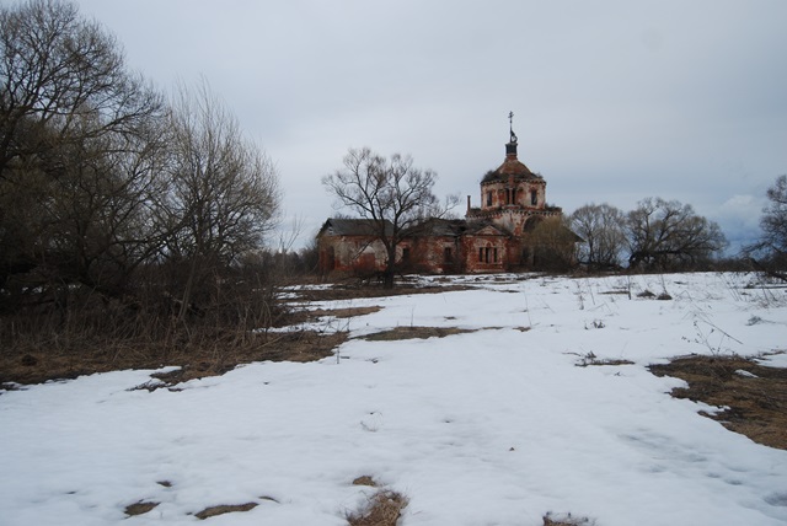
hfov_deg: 61.9
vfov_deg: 43.7
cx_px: 394
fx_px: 656
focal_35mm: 30
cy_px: 263
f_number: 3.8
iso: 200
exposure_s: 1/1000
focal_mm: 20
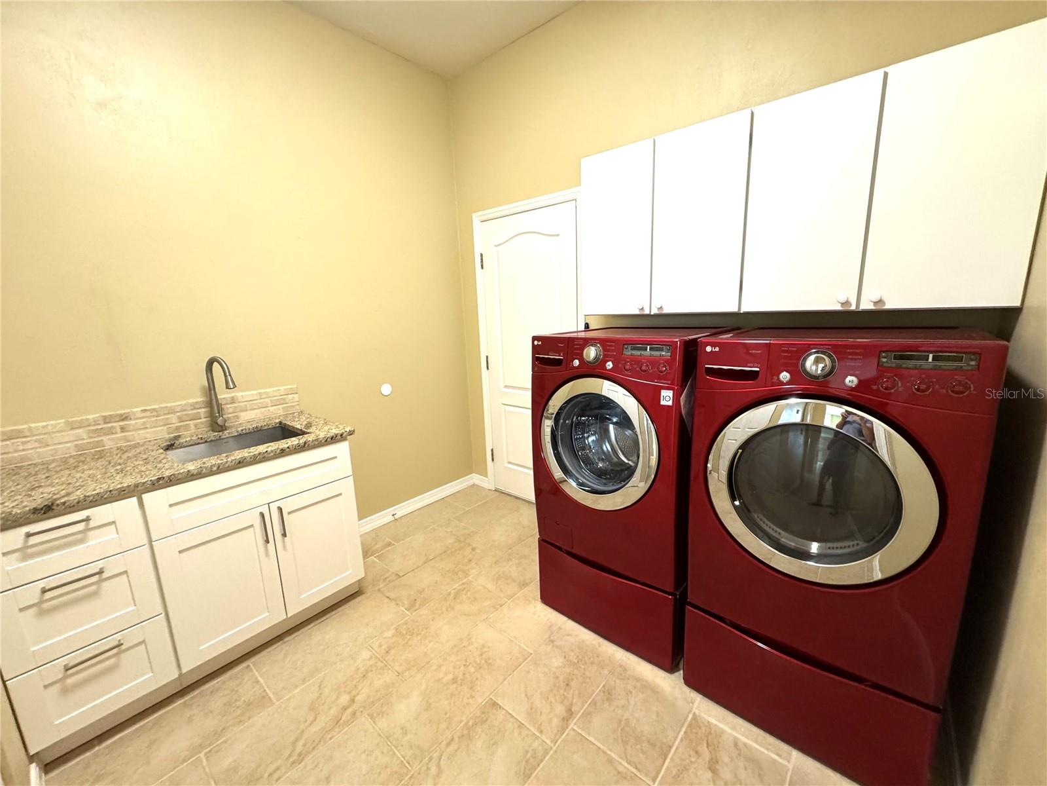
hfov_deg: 102.1
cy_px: 393
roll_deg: +2.0
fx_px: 423
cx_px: 524
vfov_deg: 85.7
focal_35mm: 14
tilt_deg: -12.1
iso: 400
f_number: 2.2
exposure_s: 1/60
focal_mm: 2.22
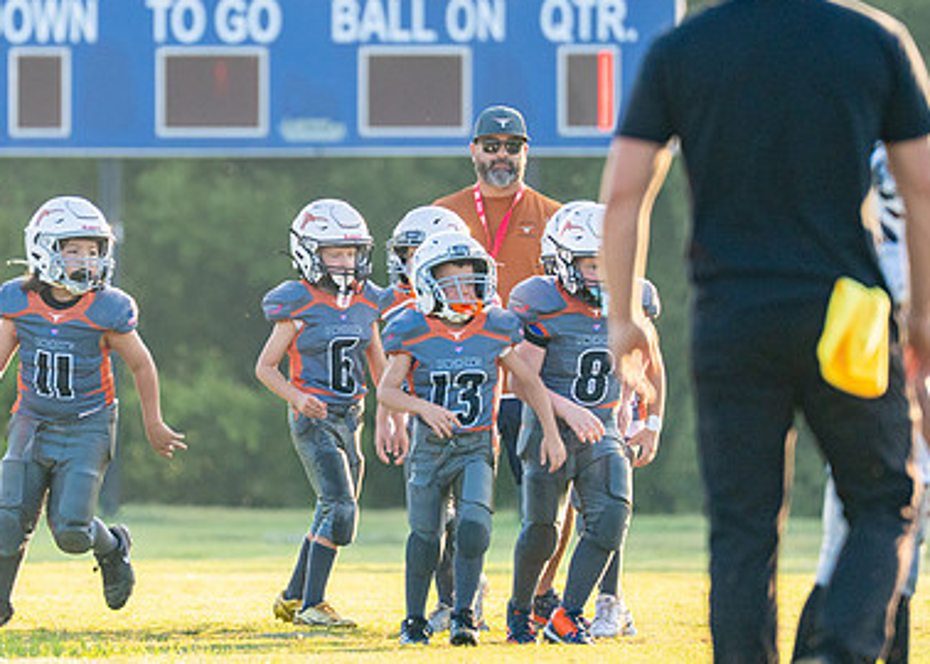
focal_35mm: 467
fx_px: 12335
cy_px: 230
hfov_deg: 4.3
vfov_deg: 3.1
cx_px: 358
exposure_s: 1/2500
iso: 500
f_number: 2.8
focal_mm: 200
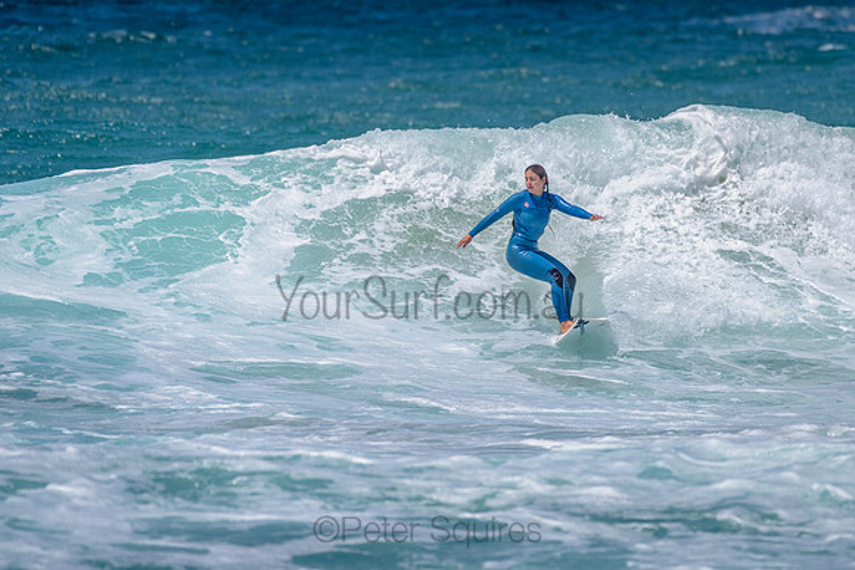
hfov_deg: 3.4
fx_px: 14592
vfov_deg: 2.2
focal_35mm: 614
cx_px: 498
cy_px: 224
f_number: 5.6
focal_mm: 500
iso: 90
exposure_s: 1/2000
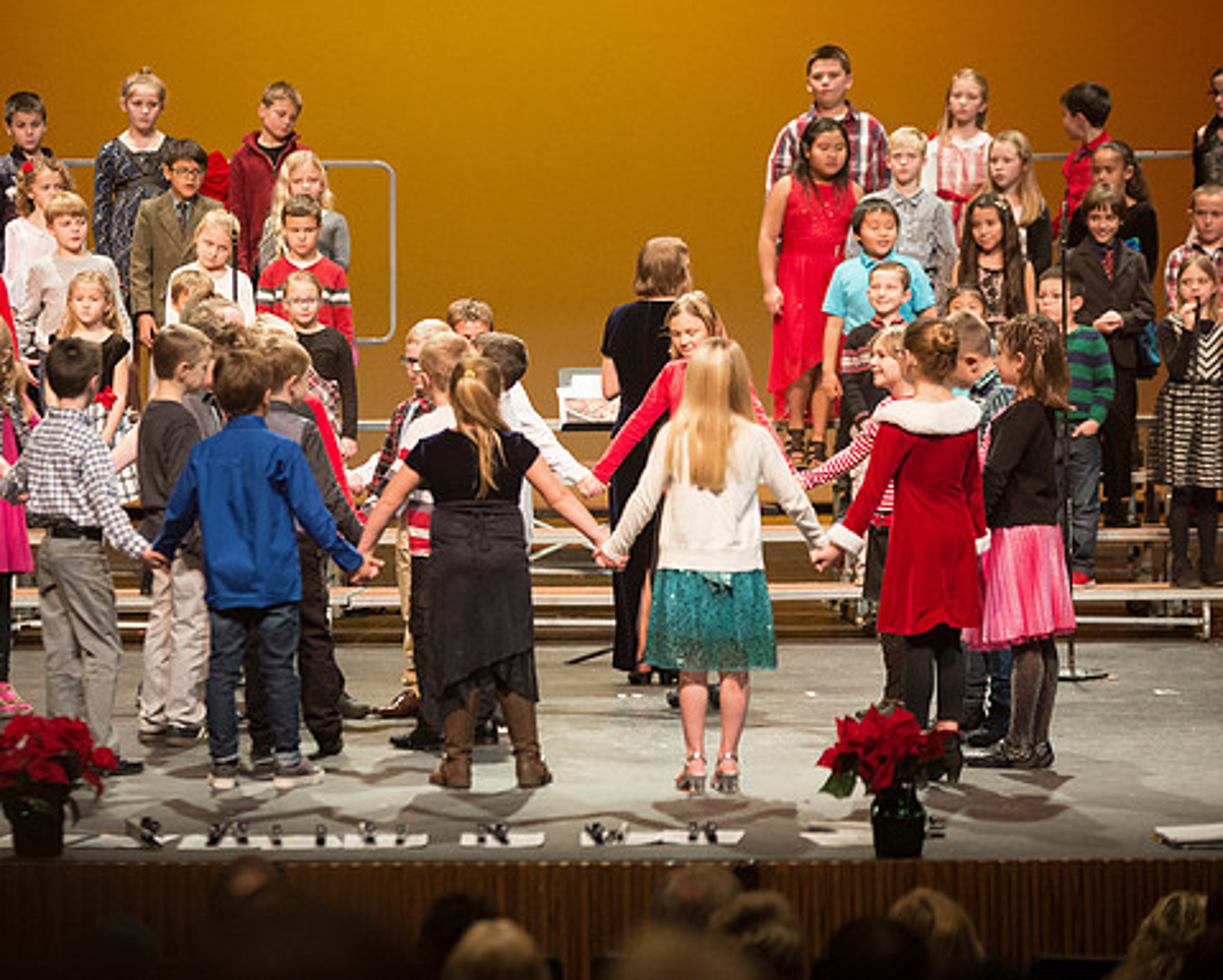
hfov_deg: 12.1
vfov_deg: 9.7
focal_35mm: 159
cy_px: 491
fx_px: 5760
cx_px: 534
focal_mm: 140
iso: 2500
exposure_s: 1/200
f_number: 2.8
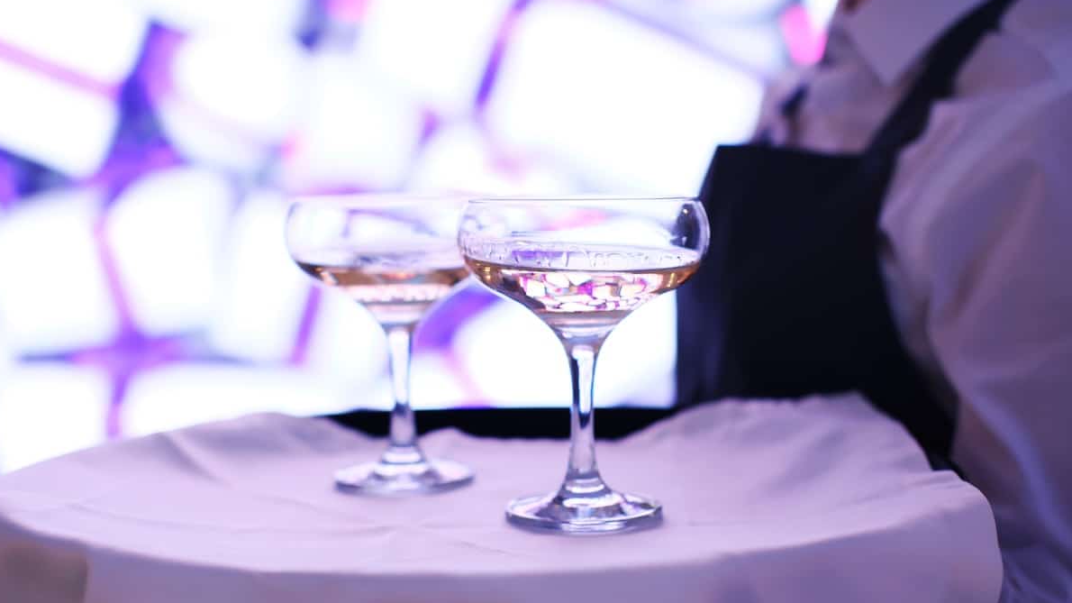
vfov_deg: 21.4
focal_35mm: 56
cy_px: 303
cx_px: 533
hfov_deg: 37.2
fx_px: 1592
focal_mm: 35
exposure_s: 1/125
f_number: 2.2
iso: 500
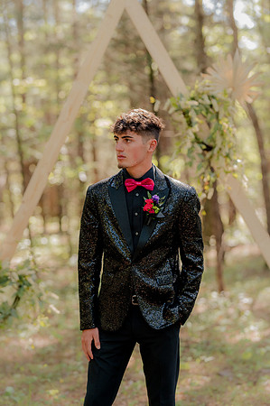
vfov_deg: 23.9
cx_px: 135
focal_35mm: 85
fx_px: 958
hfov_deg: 16.0
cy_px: 203
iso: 2200
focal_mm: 85
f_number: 2.2
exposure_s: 1/2000
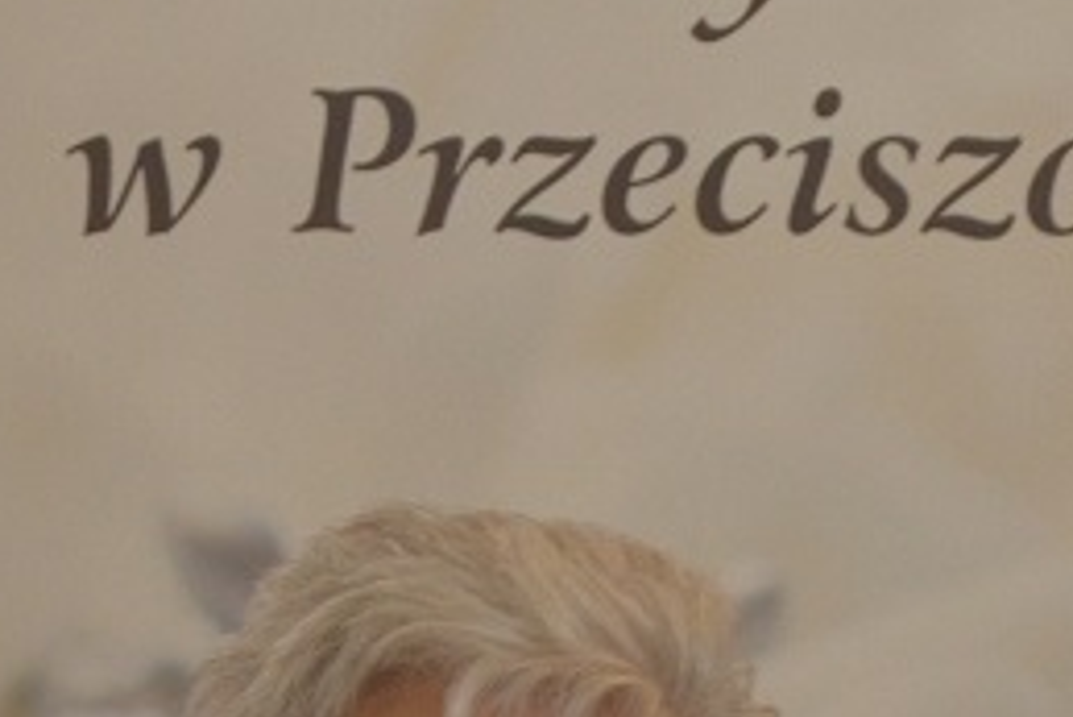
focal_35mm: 264
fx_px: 7873
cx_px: 1073
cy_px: 858
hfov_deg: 7.8
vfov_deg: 5.2
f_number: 4.5
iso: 800
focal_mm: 38
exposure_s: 1/60
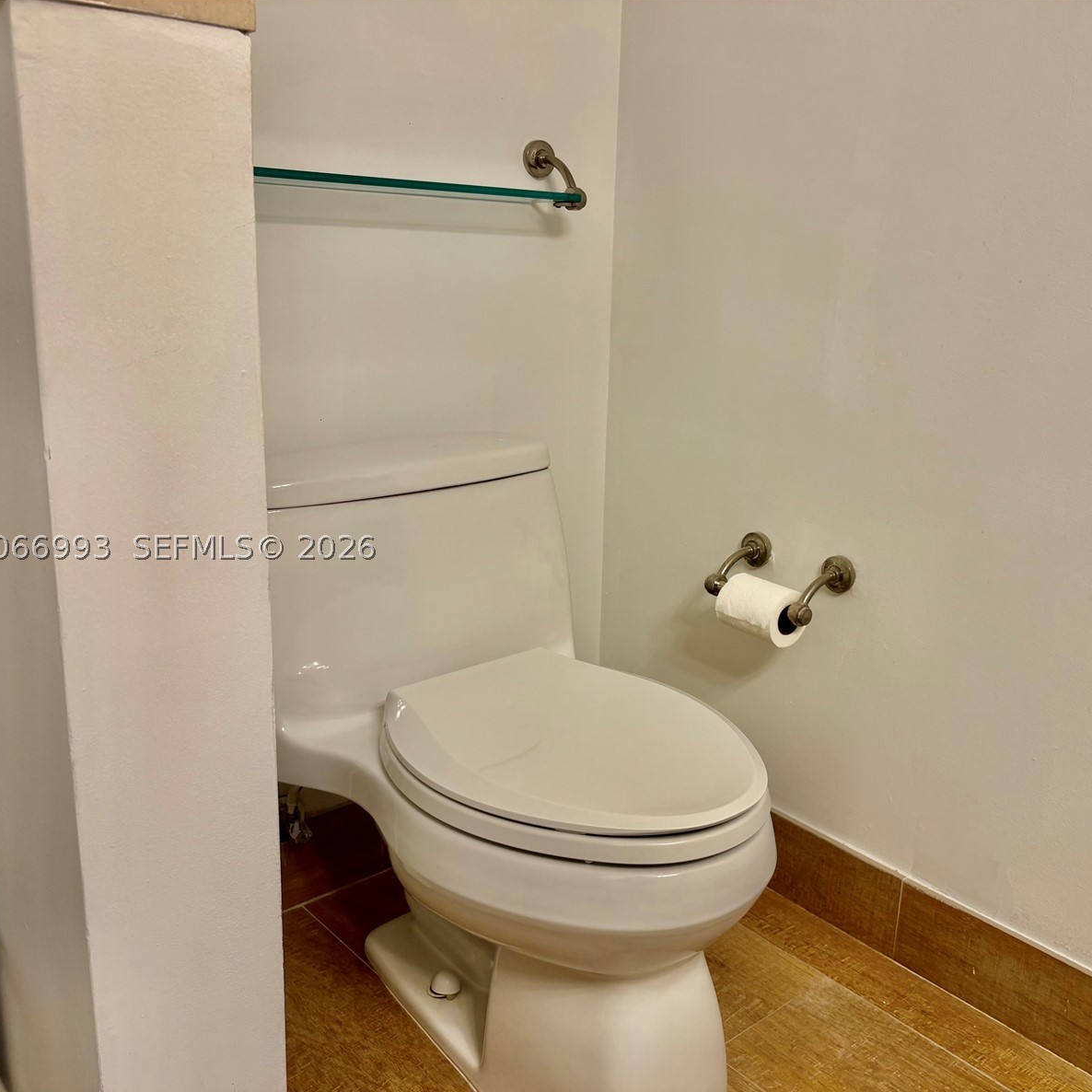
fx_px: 1106
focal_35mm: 31
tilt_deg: -15.2
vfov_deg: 52.5
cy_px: 547
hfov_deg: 52.2
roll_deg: -2.3
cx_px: 657
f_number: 1.6
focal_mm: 5.96
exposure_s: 1/60
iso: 64
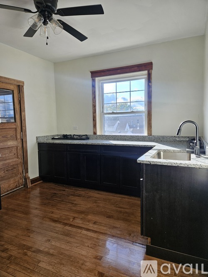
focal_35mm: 23
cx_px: 104
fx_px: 184
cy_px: 138
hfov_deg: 58.9
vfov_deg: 73.9
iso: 50
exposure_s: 1/180
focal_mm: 5.4
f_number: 1.8
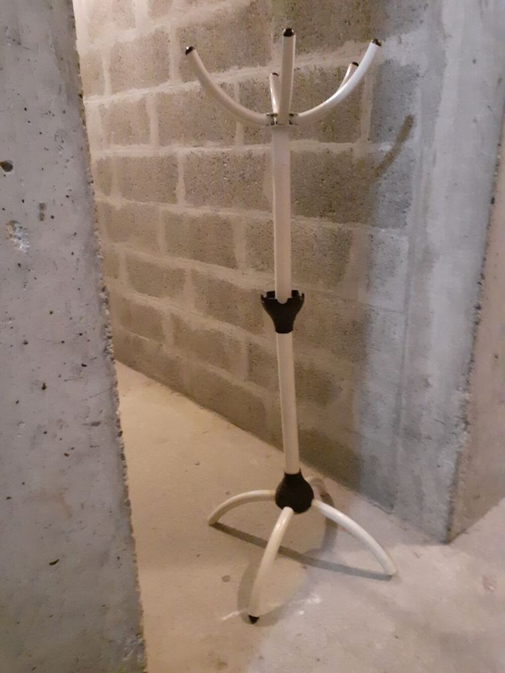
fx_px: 525
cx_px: 252
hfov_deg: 51.4
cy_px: 336
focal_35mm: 27
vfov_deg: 65.3
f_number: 1.9
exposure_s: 1/20
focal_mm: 3.6
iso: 1000
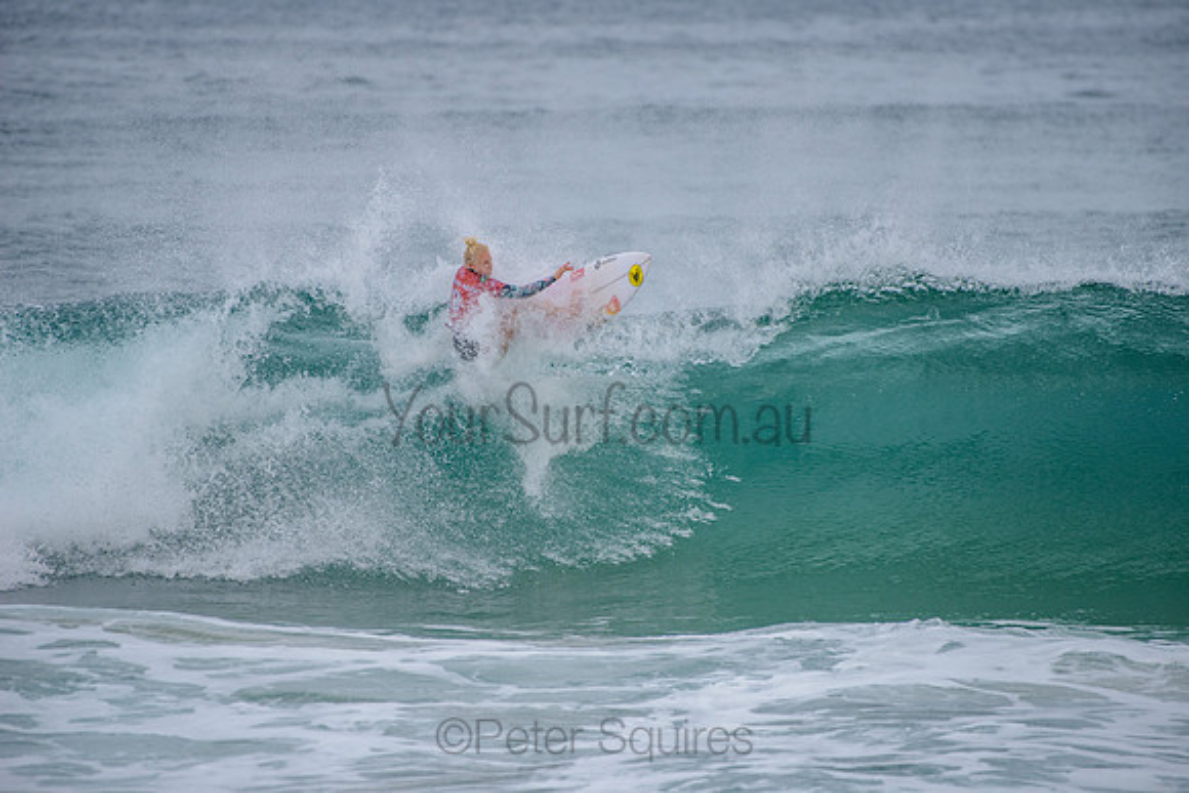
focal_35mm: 500
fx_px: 16517
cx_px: 594
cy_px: 396
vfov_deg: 2.8
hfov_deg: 4.1
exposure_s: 1/2000
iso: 320
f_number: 5.6
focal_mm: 500
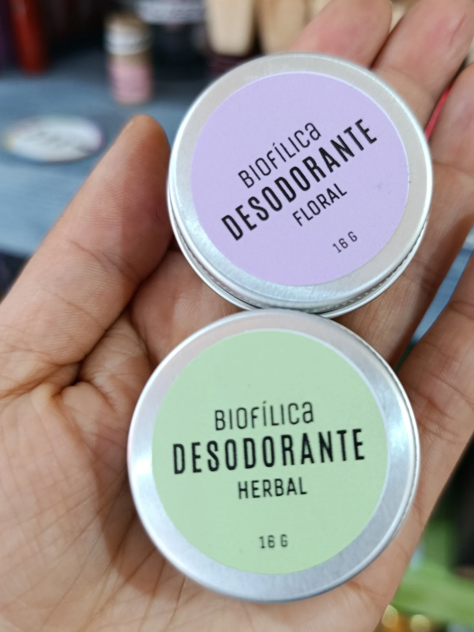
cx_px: 290
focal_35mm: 30
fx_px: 548
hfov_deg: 46.5
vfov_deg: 59.9
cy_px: 292
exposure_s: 1/30
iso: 1298
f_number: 1.65
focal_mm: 6.11
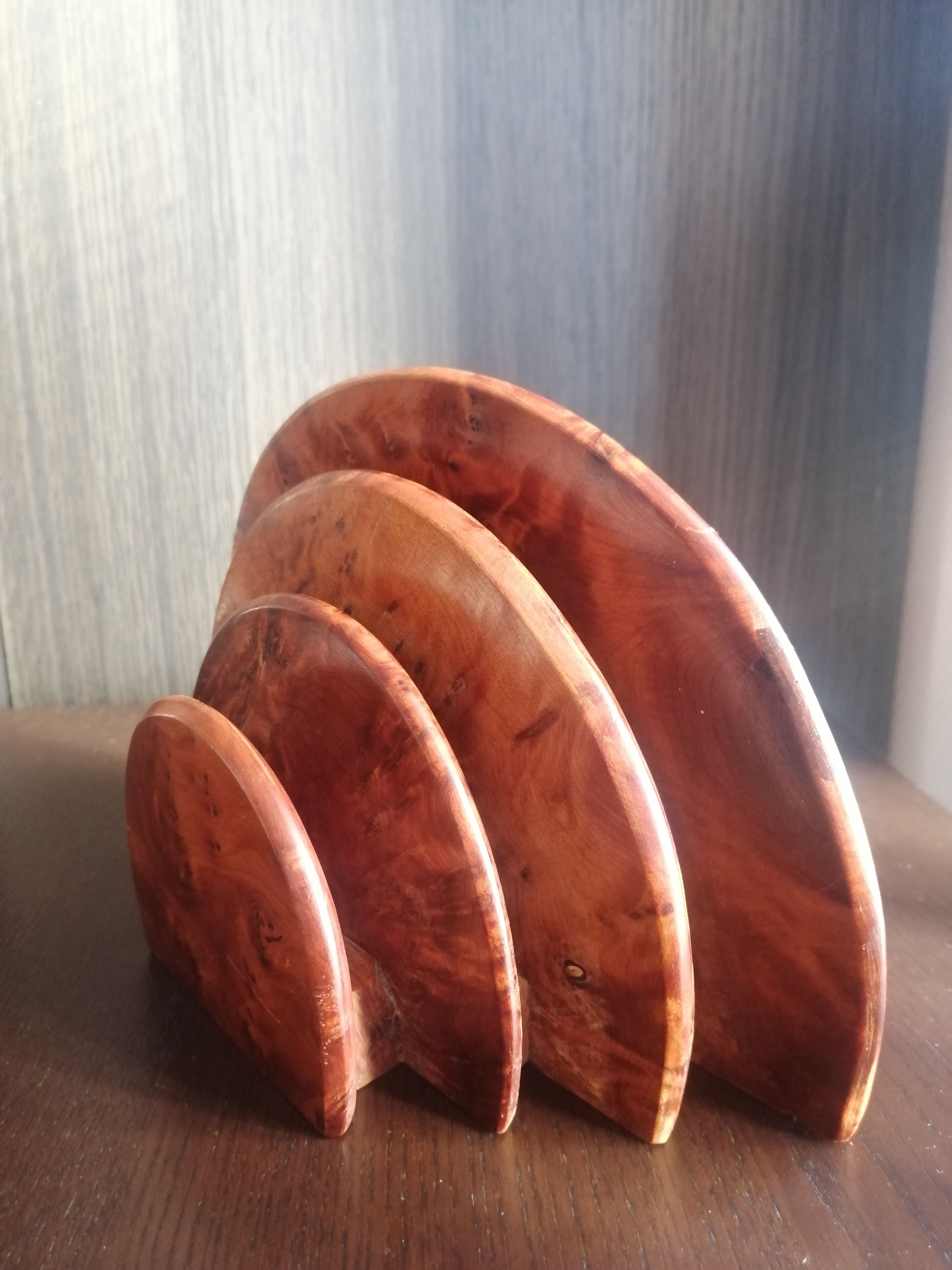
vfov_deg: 65.3
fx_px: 990
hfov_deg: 51.4
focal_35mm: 27
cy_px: 635
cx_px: 476
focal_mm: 3.95
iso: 500
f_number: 1.8
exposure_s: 1/25
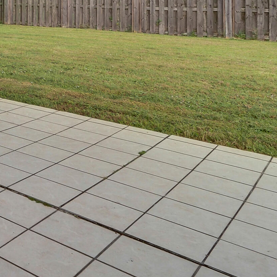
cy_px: -8
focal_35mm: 45
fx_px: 407
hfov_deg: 26.3
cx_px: -147
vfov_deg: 33.8
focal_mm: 7
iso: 200
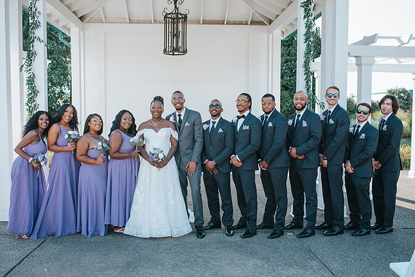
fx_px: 433
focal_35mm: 38
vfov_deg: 35.4
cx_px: 208
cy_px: 147
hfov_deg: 51.2
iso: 180
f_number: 2.8
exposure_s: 1/640
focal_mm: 35
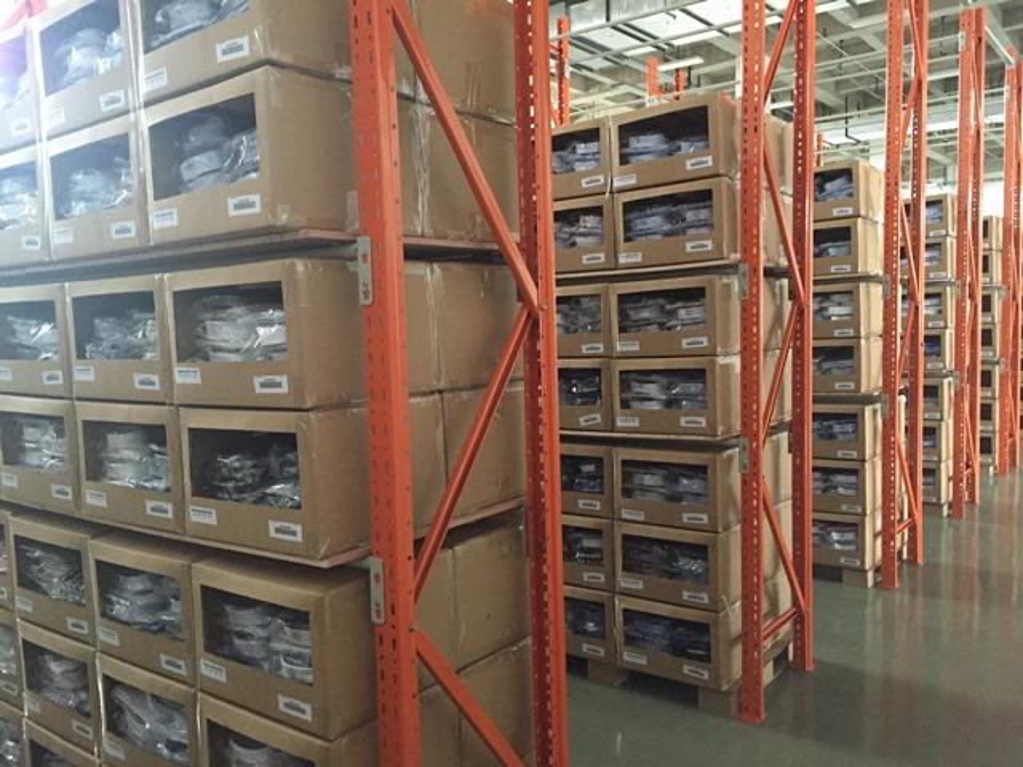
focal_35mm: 29
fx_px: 857
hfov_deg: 61.7
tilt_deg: -4.3
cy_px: 384
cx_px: 512
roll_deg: +0.7
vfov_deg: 48.2
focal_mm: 4.15
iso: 320
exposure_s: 1/17
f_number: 2.2
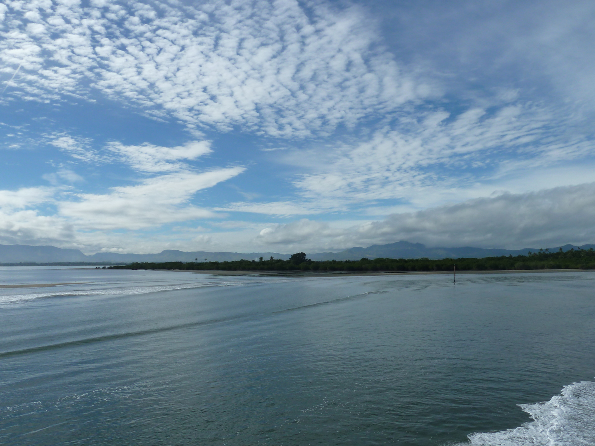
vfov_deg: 49.6
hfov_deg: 63.3
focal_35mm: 28
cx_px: 324
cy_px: 248
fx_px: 481
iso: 80
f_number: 5.6
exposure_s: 1/640
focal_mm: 4.1
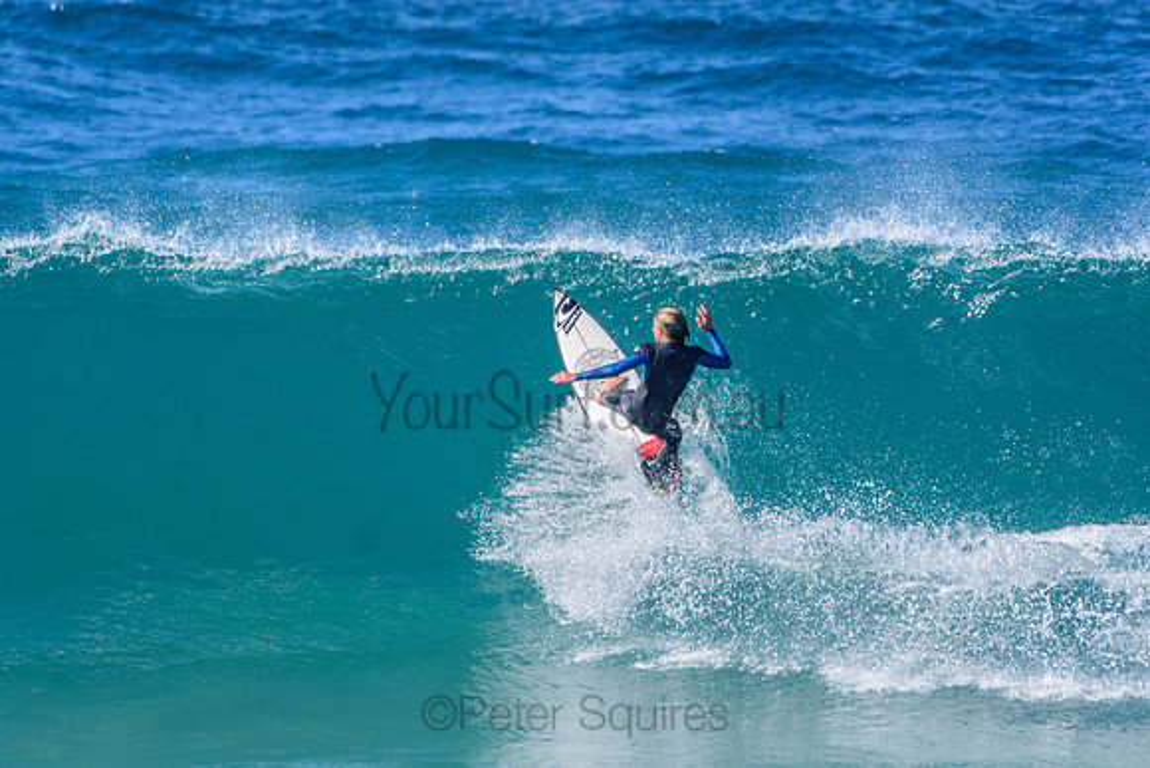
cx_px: 575
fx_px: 23963
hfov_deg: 2.7
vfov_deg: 1.8
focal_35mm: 750
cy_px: 384
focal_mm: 500
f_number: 5.6
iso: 450
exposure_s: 1/2000
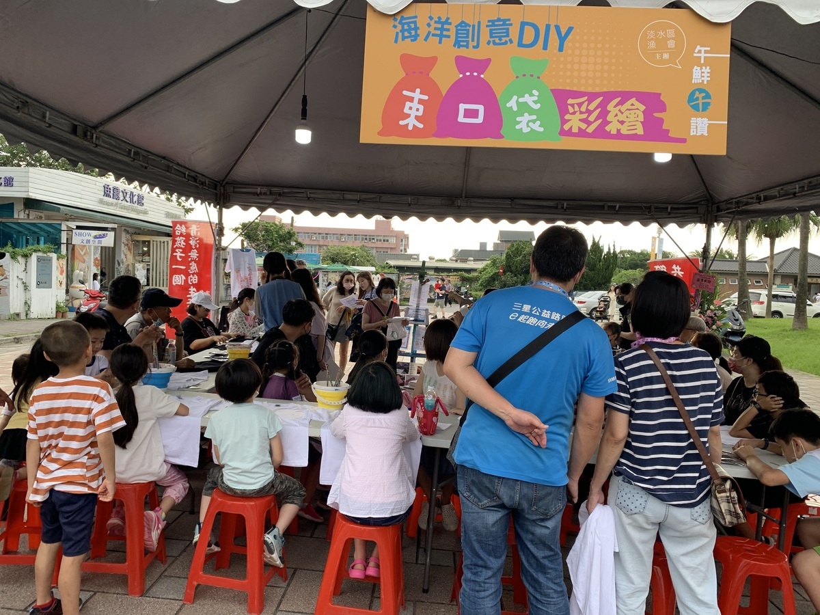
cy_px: 308
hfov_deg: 67.3
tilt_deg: -1.8
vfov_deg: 53.1
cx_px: 410
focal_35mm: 26
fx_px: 616
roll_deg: -2.4
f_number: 1.8
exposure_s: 1/193
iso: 25
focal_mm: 4.25
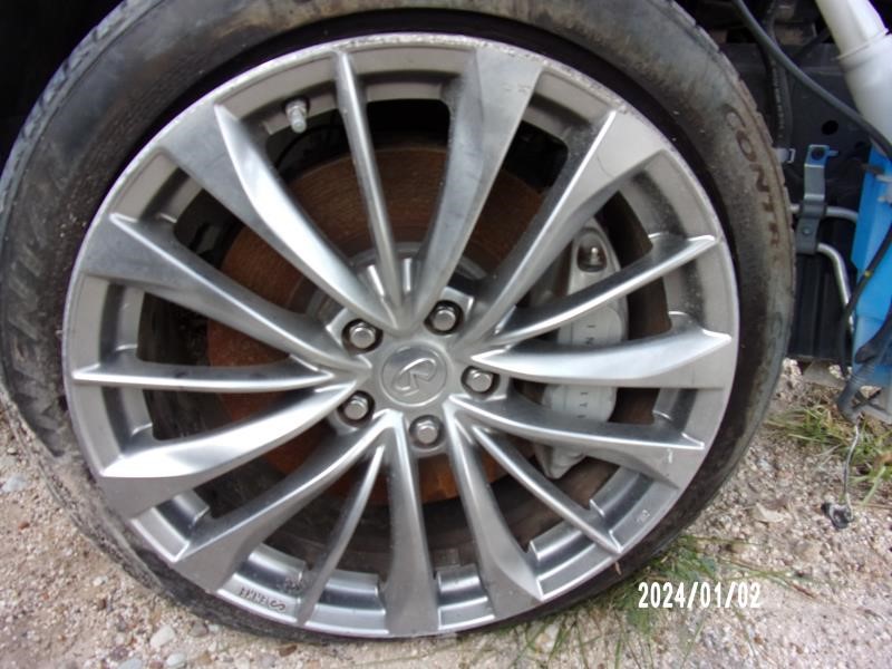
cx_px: 446
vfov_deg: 56.8
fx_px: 618
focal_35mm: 24
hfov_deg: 71.6
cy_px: 334
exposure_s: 1/75
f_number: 3.3
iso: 80
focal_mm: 4.3
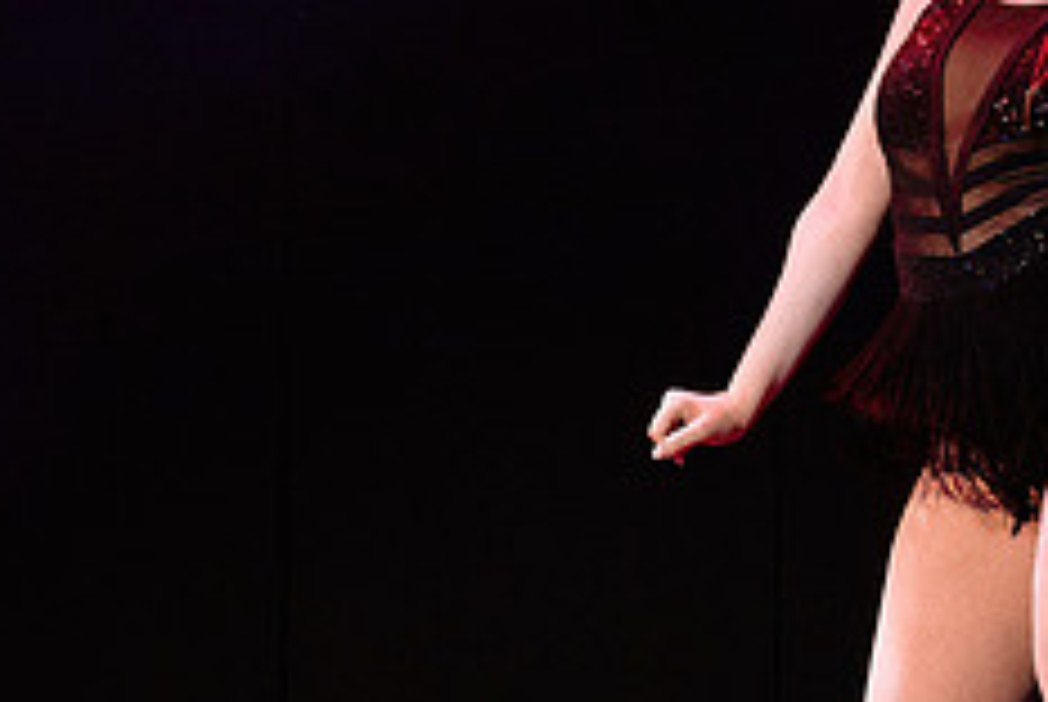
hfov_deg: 4.0
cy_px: 122
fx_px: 15098
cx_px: 122
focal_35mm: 518
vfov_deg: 2.7
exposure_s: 1/200
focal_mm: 150
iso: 1600
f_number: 2.8
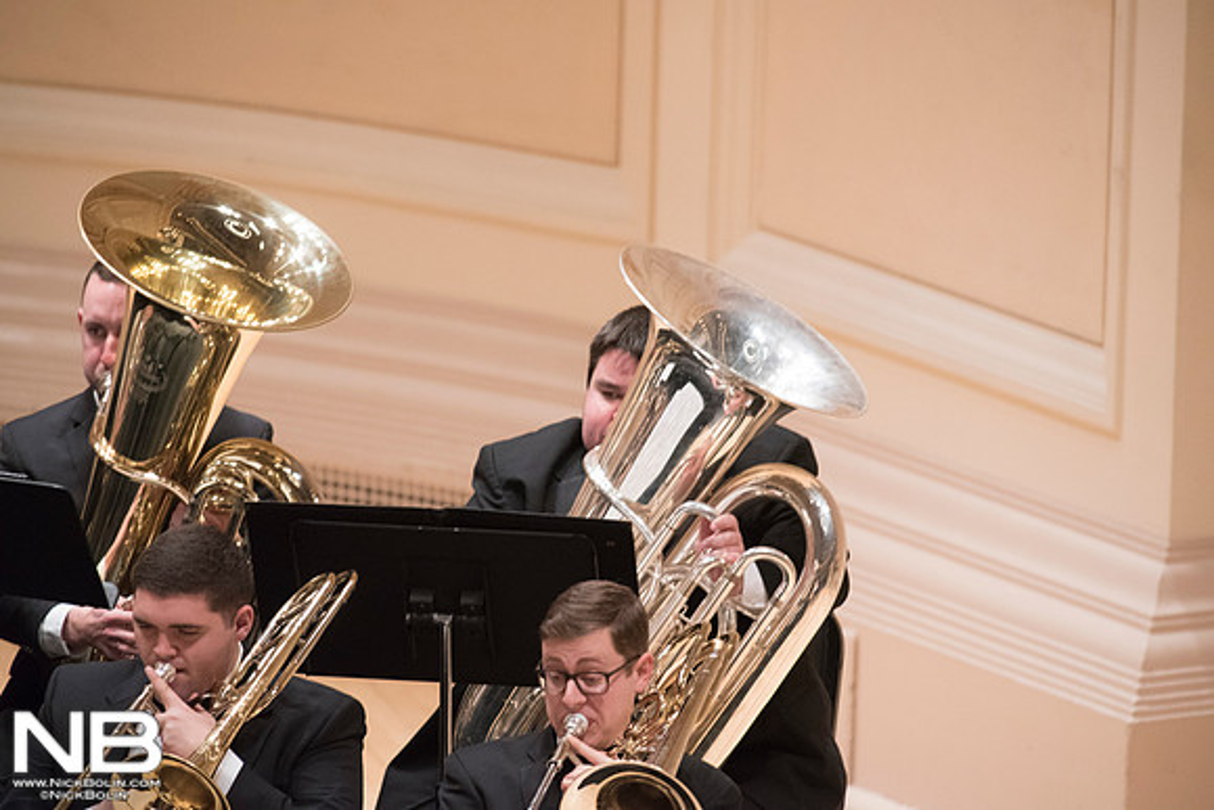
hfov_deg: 3.4
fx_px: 20237
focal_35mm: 600
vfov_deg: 2.3
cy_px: 405
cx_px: 607
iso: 6400
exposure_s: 1/125
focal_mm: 600
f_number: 5.6
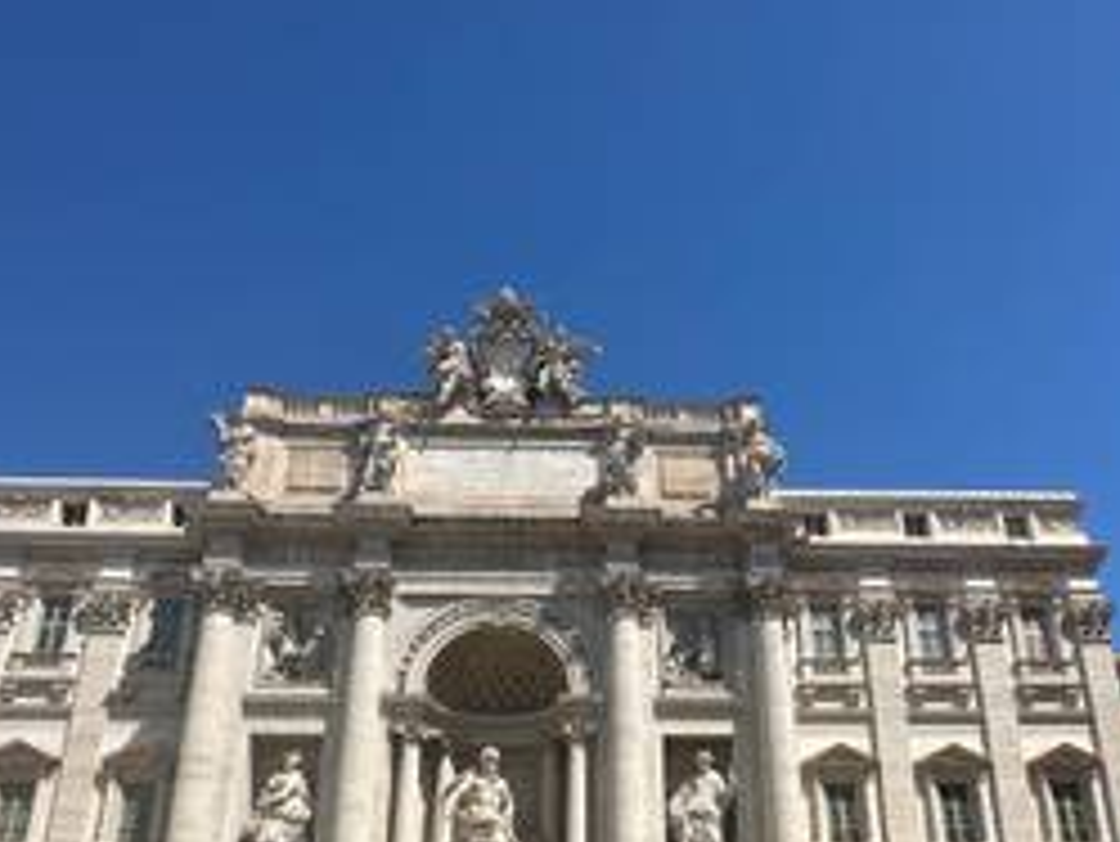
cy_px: 689
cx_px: 607
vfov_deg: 48.1
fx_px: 874
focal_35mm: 27
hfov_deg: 65.2
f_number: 2.2
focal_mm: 2.22
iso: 50
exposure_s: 1/3401
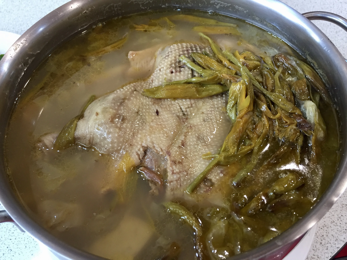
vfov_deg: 48.2
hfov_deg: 61.7
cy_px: 130
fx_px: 291
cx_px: 174
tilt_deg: -56.4
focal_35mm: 29
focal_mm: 4.15
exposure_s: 1/30
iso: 125
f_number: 2.2
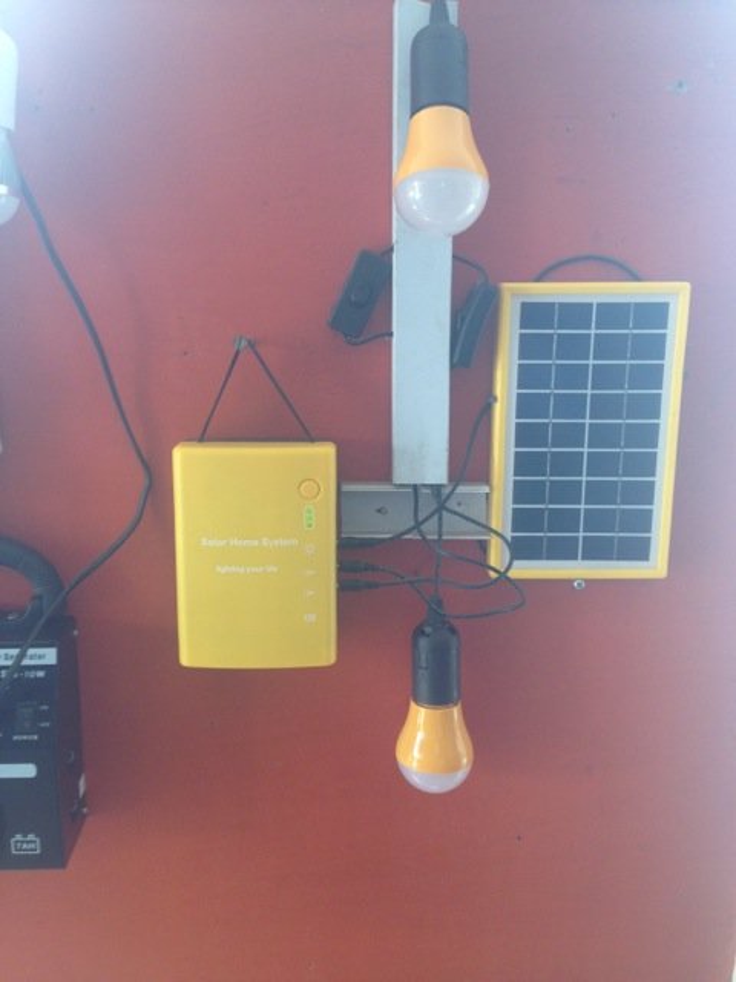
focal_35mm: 33
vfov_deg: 55.4
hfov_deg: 42.9
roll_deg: +0.5
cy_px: 491
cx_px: 368
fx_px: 936
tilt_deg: -8.4
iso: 50
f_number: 2.4
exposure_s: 1/24
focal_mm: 4.12
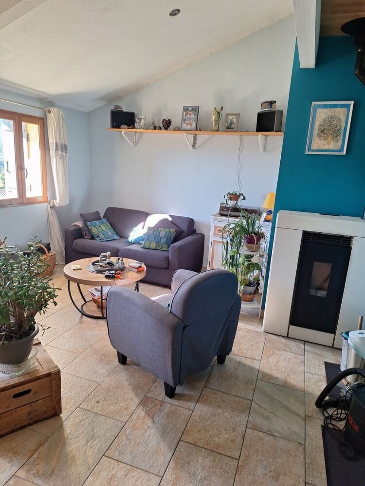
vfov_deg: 73.9
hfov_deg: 58.9
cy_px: 243
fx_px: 323
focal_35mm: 23
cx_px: 182
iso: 80
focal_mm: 5.54
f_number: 1.8
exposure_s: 1/40
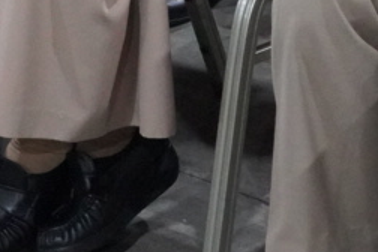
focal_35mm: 199
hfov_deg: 10.3
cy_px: -404
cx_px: 153
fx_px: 2089
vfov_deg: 6.5
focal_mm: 31
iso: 10000
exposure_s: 1/200
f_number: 6.3
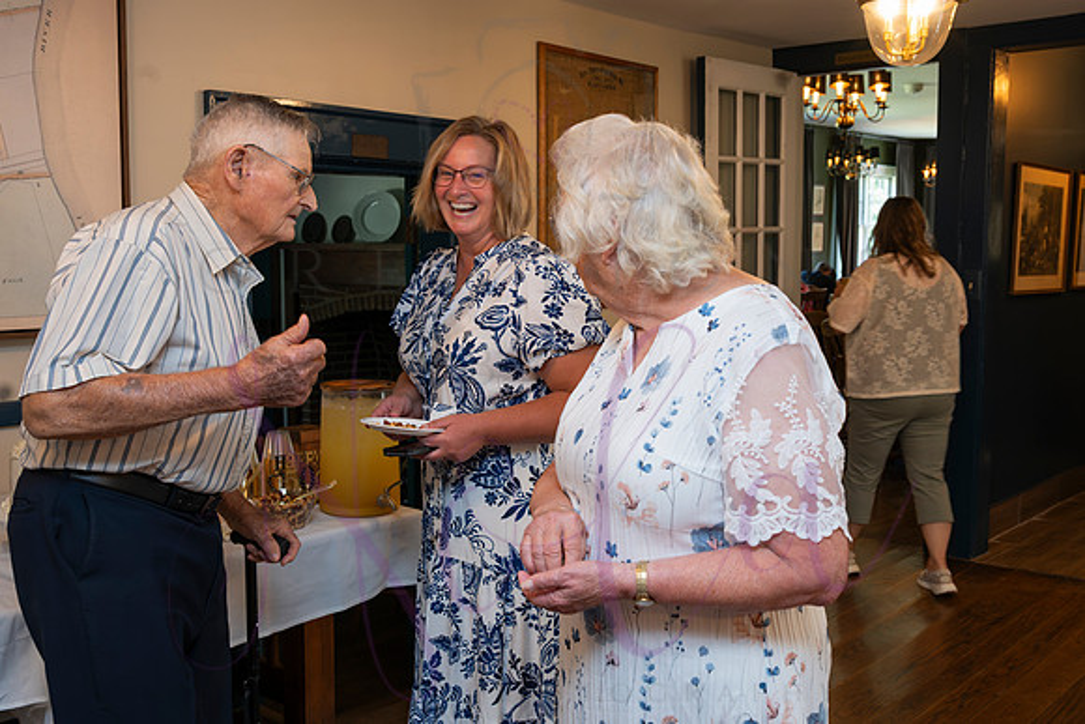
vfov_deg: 34.1
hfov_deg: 49.4
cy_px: 351
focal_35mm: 39
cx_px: 559
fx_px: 1178
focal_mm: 37
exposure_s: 1/60
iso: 800
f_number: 6.3
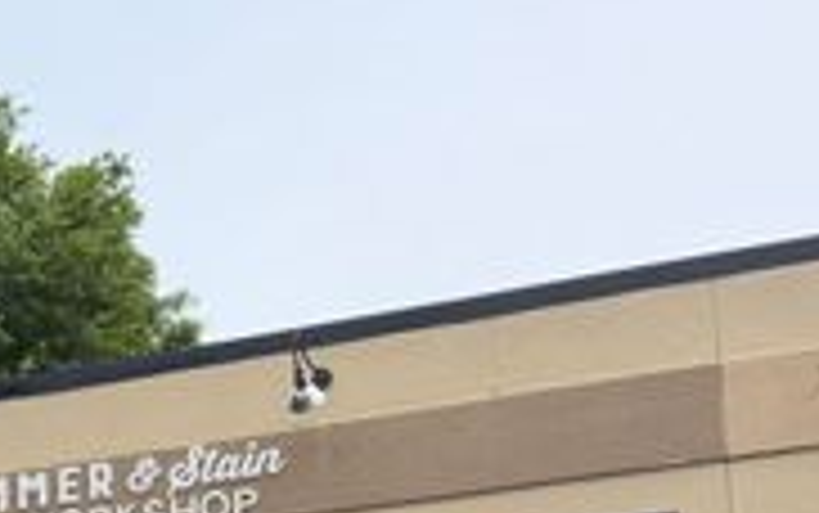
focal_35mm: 70
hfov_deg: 28.7
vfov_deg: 17.1
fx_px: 1563
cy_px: 740
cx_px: 162
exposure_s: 1/3759
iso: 80
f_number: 1.78
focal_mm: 6.76
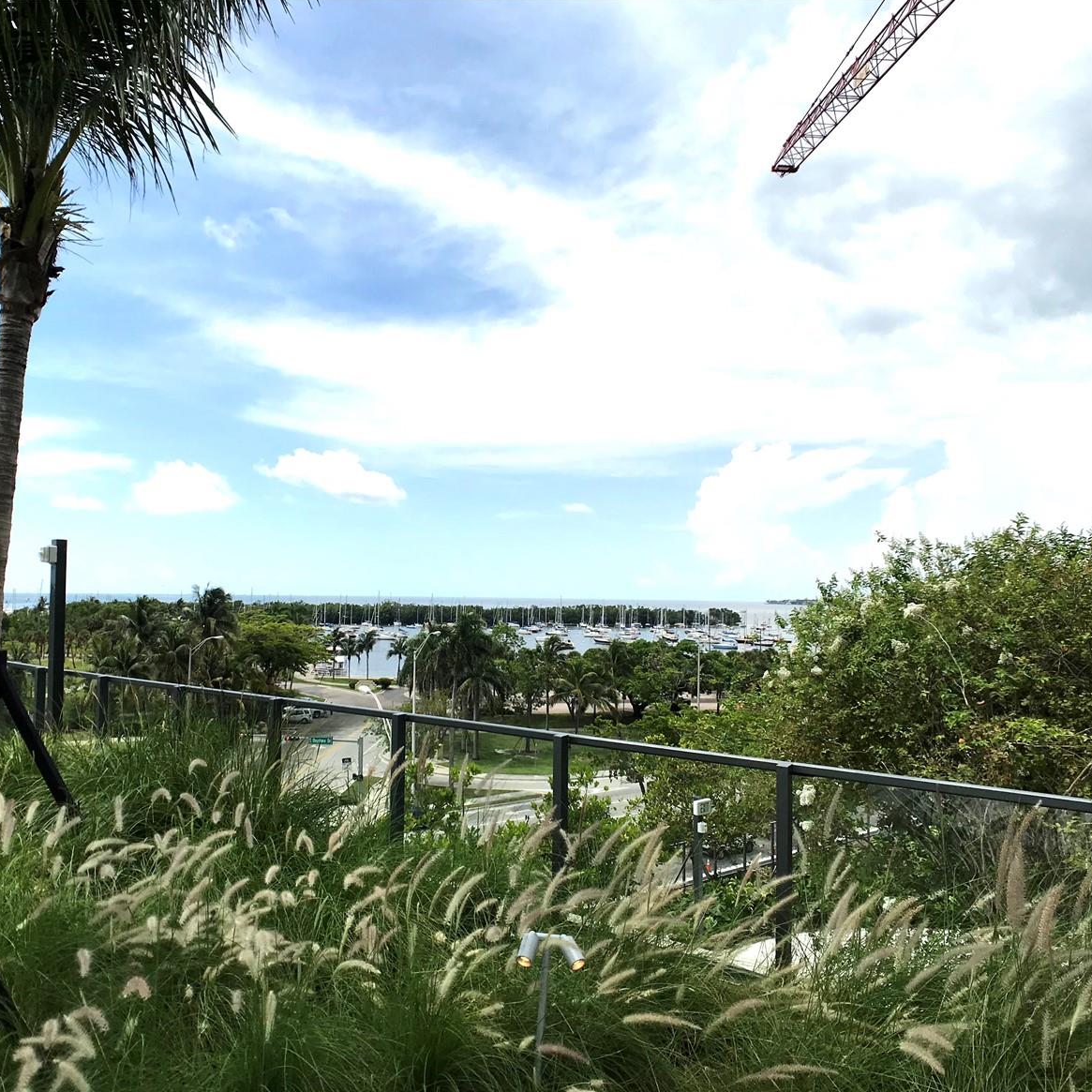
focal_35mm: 34
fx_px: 1213
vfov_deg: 48.4
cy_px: 560
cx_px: 461
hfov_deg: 48.3
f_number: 1.8
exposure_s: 1/3425
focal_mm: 3.99
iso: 20
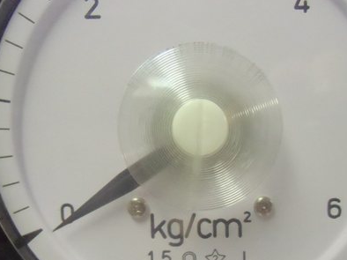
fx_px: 391
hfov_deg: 47.8
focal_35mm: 39
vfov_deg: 35.5
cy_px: 210
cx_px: 194
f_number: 3
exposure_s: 1/80
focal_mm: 4.24
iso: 800
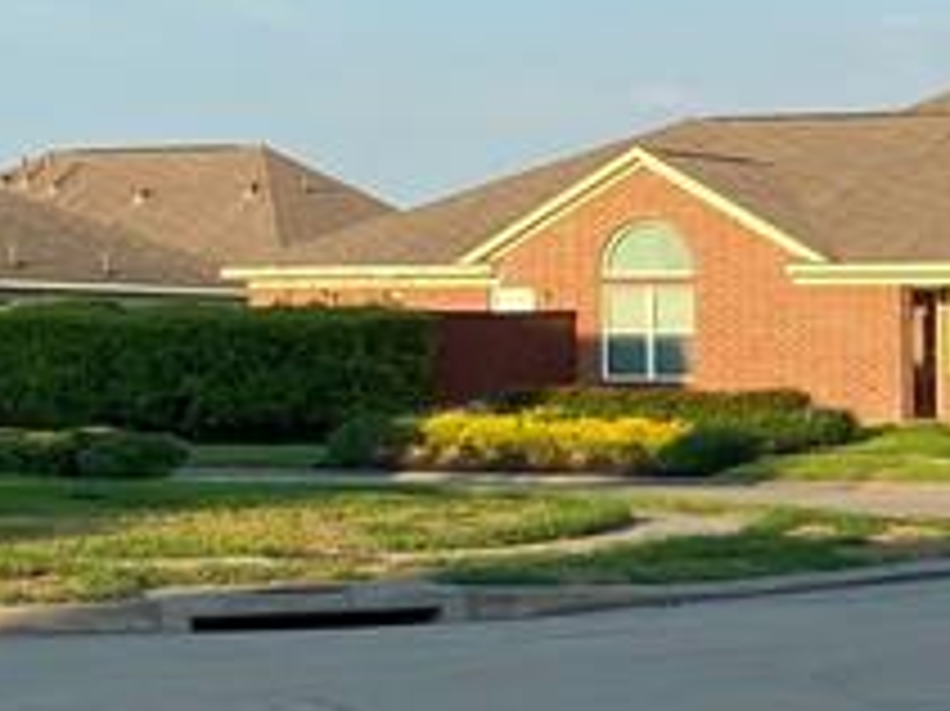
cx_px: 1495
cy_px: 608
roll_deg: +0.7
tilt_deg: -4.5
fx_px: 3456
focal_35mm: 126
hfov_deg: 14.4
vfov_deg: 11.7
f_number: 1.8
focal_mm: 4.25
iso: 32
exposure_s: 1/1754
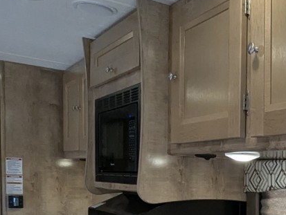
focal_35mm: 54
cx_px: 315
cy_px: 220
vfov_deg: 25.6
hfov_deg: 31.5
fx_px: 447
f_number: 2.2
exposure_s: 1/220
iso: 173
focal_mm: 2.35
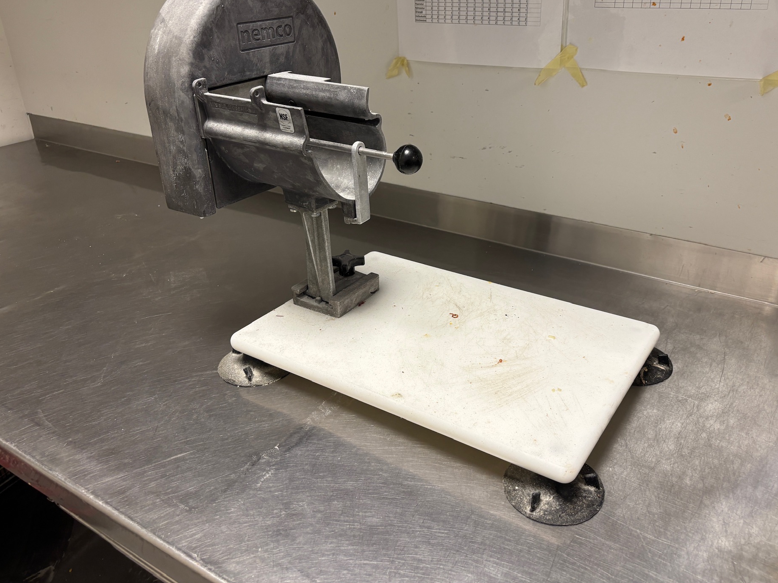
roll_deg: +0.1
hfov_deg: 61.5
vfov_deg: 48.1
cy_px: 261
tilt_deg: -26.3
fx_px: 652
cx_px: 425
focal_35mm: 29
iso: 125
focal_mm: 5.96
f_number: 1.6
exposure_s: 1/100
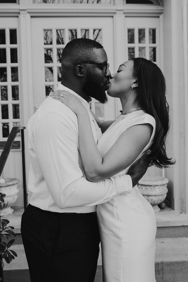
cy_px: 141
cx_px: 94
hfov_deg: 37.9
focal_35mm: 35
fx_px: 274
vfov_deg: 54.4
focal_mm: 35
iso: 1250
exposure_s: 1/200
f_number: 6.3
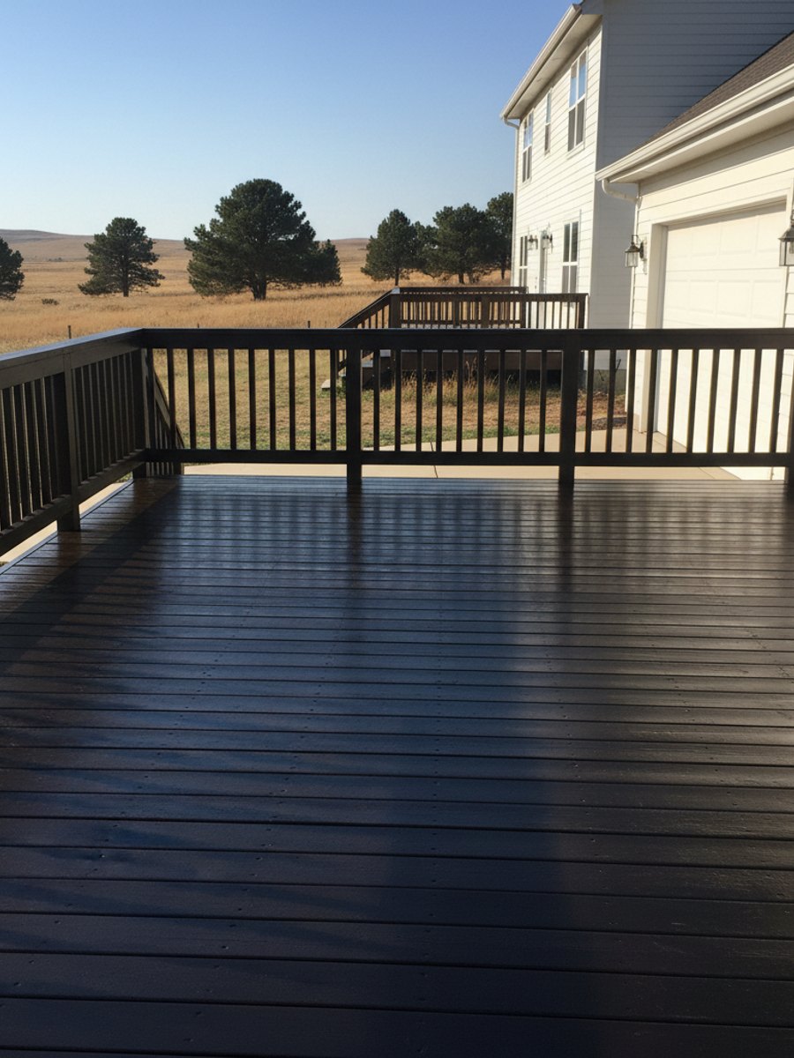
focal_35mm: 23
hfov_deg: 58.9
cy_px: 529
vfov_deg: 73.9
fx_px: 703
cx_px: 397
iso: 644
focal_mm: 6.4
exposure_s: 1/630
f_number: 1.8
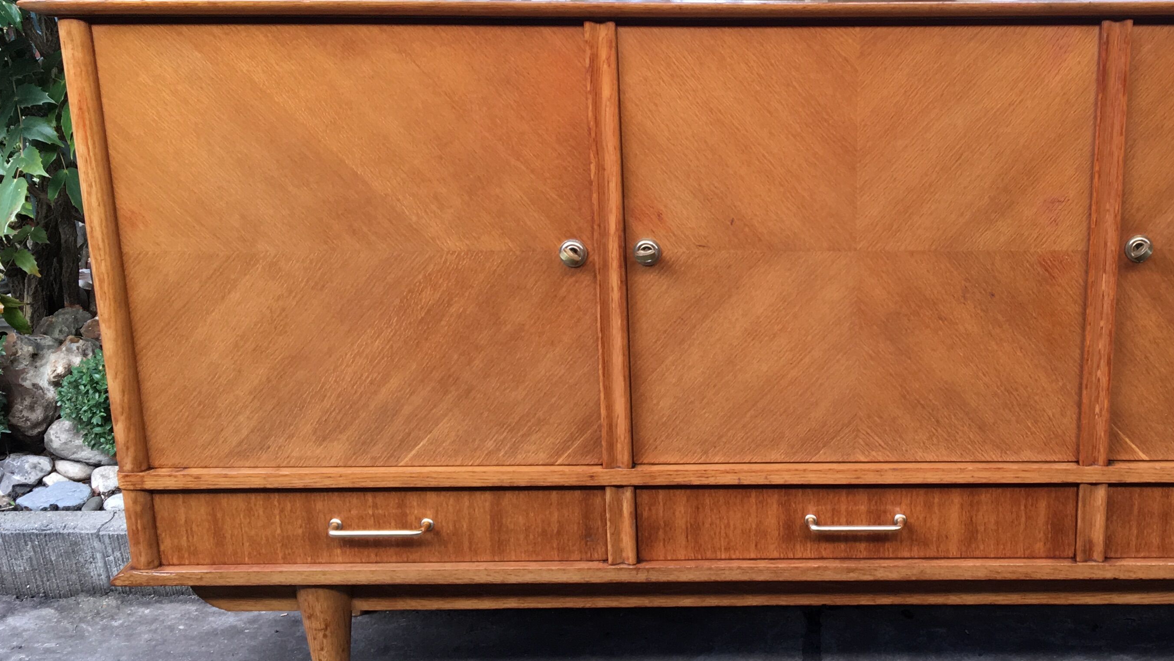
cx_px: 843
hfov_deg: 42.7
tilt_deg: -14.0
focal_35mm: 47
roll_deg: +2.0
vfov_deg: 25.4
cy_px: 295
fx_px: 1463
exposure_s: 1/100
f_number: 2.2
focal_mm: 4.15
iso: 40
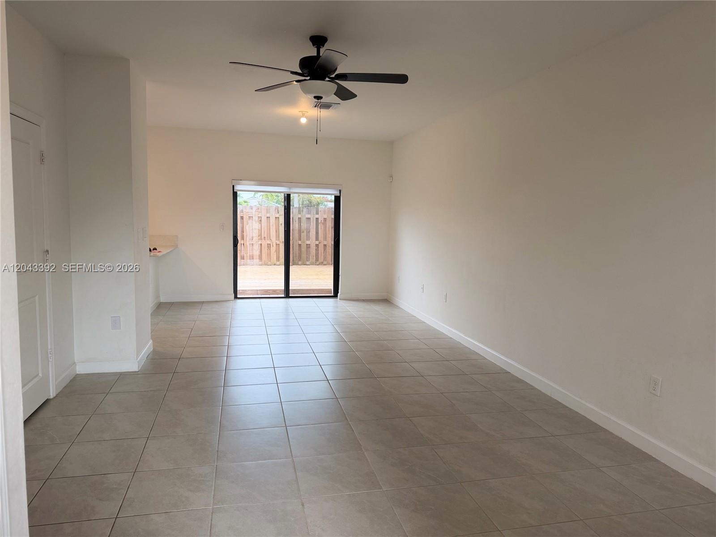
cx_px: 358
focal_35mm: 24
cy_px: 268
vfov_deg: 56.8
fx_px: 496
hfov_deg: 71.6
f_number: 1.78
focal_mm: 6.76
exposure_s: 1/171
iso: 64
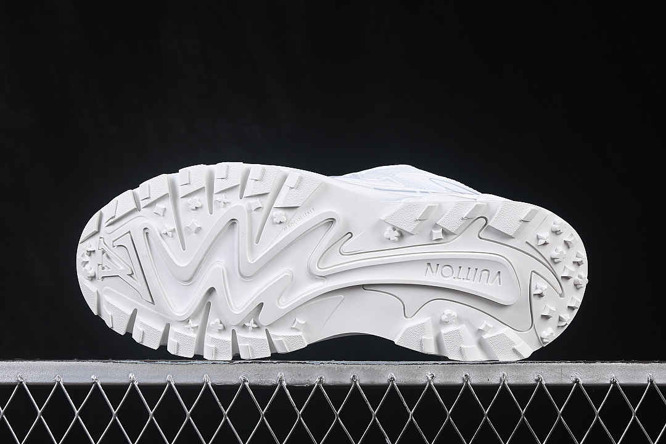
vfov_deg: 18.2
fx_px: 1387
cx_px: 333
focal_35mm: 75
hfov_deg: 27.0
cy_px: 222
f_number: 8
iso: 160
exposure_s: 1/80
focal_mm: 50
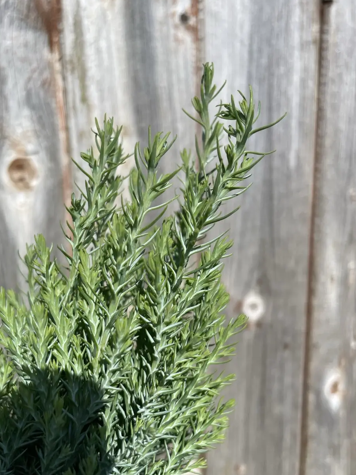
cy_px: 259
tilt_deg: -13.1
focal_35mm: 31
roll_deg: +2.5
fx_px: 425
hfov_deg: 45.3
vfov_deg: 58.3
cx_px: 151
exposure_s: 1/4292
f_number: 1.6
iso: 32
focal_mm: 4.2
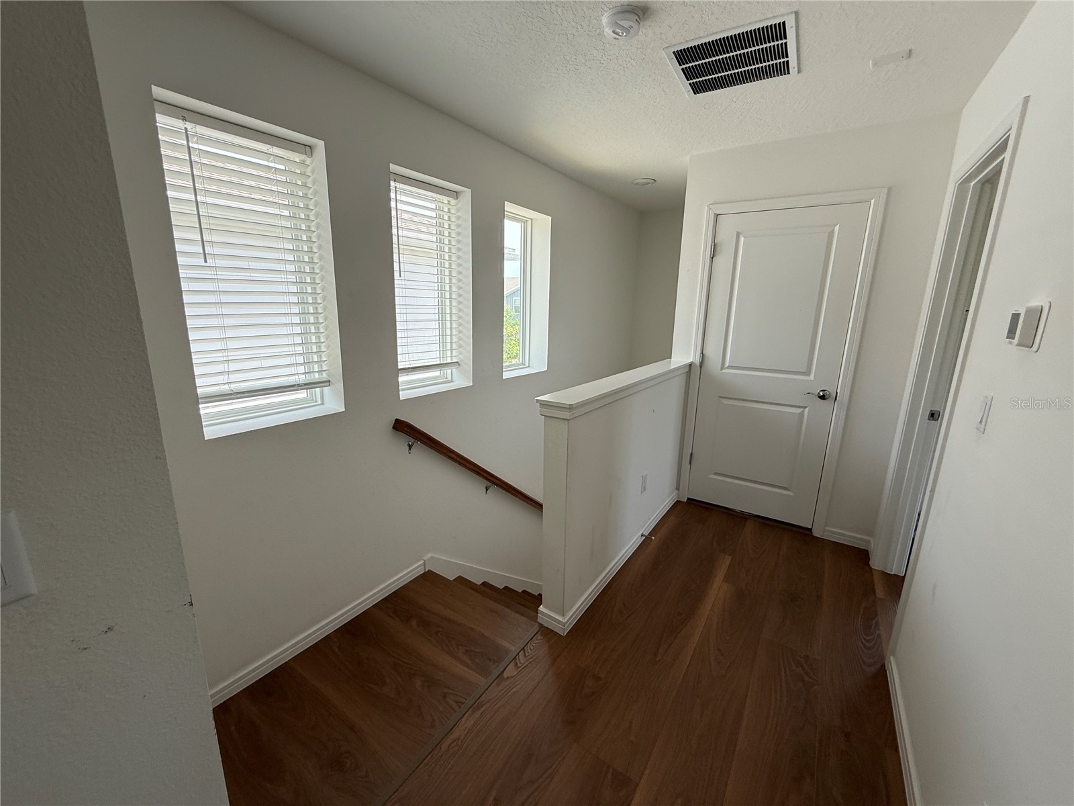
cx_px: 537
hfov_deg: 102.1
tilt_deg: -12.9
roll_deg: -1.2
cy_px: 403
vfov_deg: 85.7
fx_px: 434
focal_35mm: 14
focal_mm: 2.22
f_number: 2.2
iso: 50
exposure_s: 1/159
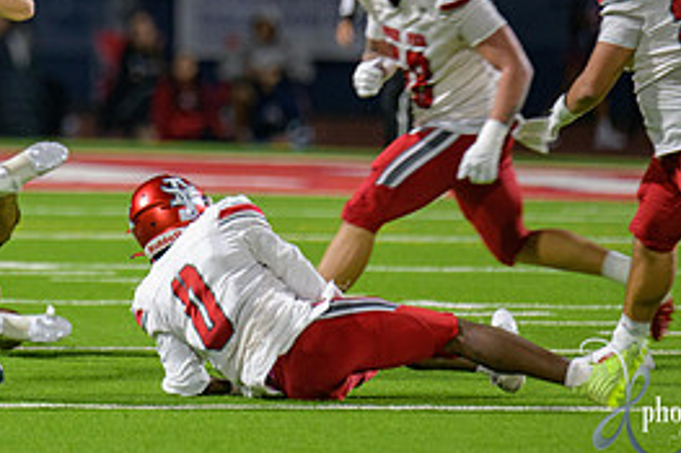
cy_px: 27
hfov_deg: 3.1
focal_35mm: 662
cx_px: 106
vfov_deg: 2.1
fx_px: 12515
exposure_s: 1/250
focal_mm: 300
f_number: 2.8
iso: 2000
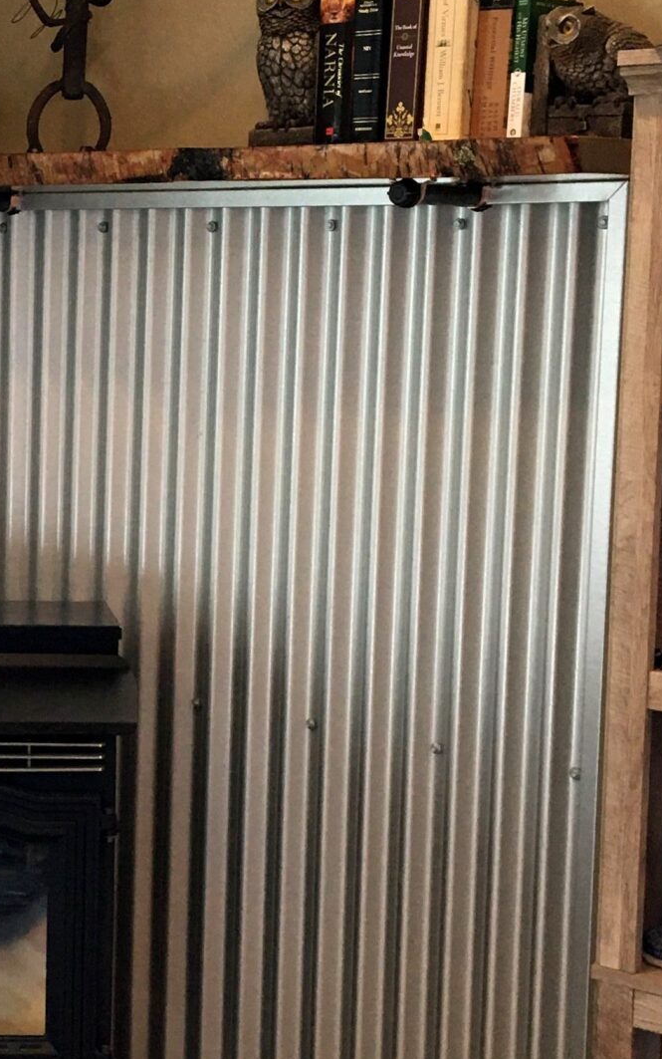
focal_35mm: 74
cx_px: -57
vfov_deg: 27.8
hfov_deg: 17.1
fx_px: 2135
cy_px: 530
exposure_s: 1/30
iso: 80
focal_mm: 4.15
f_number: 2.2
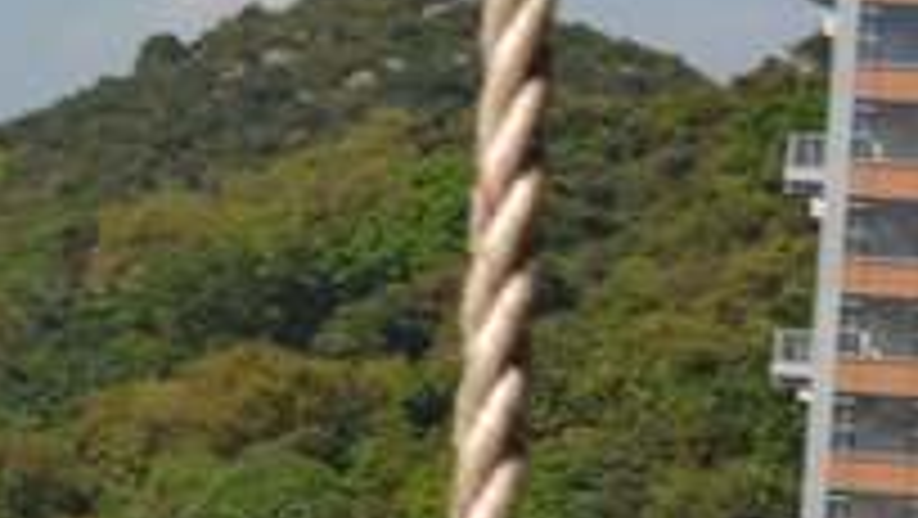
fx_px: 5358
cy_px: 410
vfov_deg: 5.5
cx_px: -693
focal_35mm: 220
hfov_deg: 9.4
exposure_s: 1/250
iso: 100
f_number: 8
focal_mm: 28
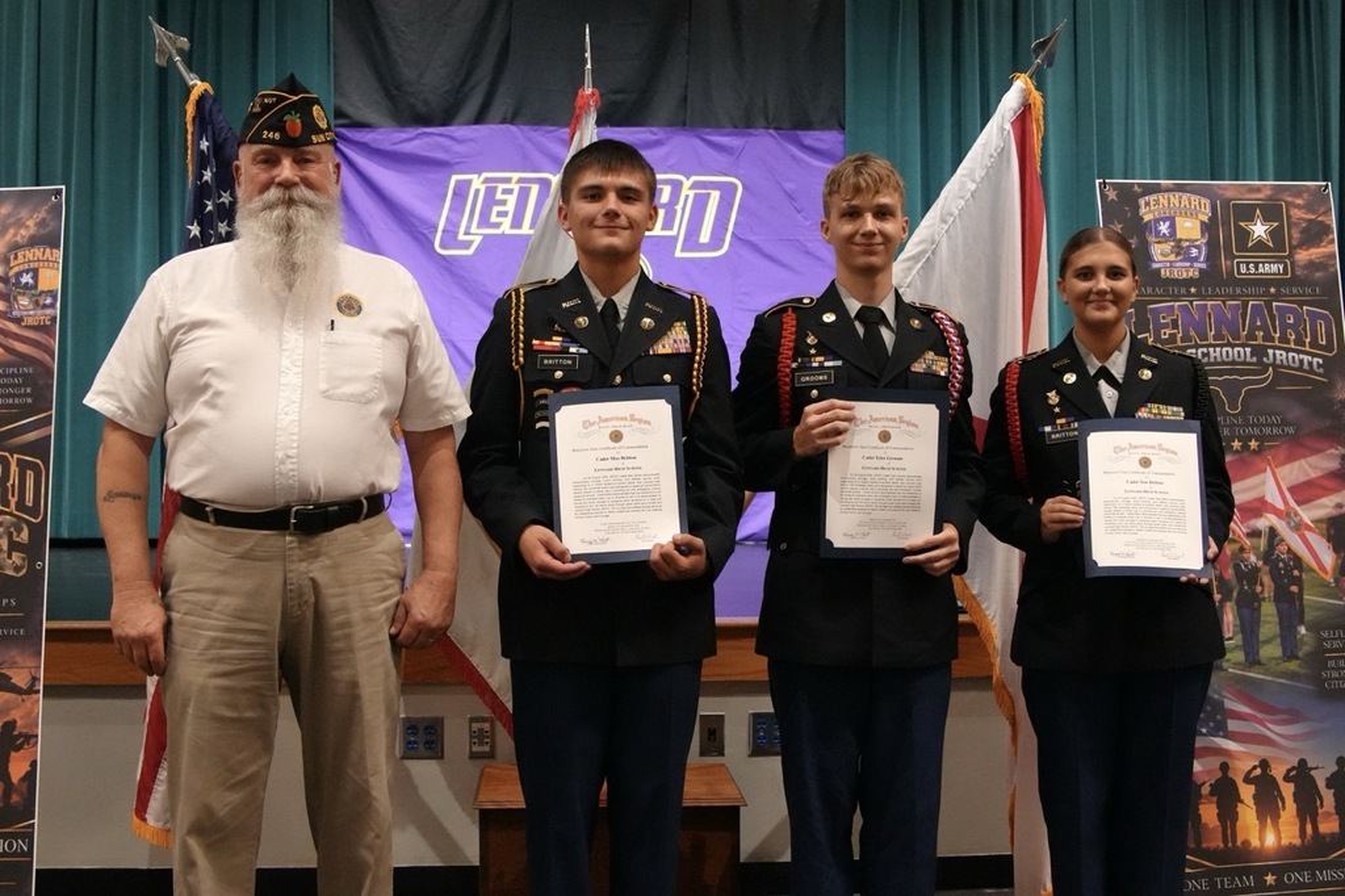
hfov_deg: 46.4
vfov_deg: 31.9
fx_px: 1569
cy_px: 448
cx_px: 672
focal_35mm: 42
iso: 5000
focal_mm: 28
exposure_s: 1/160
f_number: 4
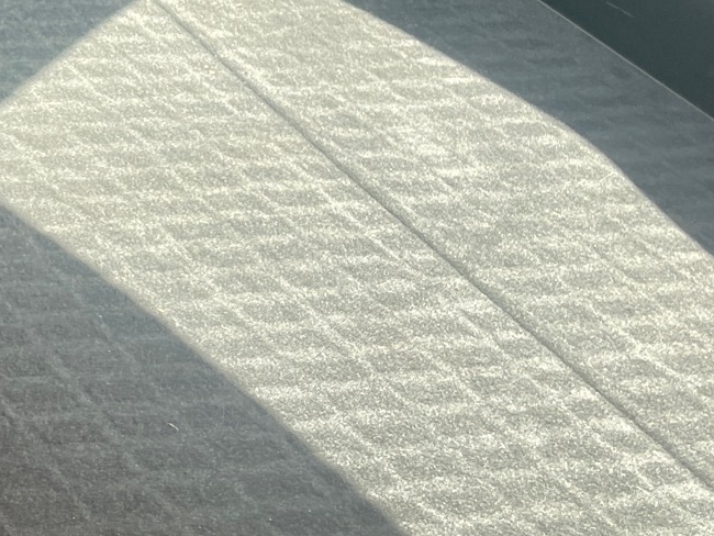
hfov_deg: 25.9
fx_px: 1486
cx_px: 26
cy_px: -138
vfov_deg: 19.1
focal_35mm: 72
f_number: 1.6
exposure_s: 1/121
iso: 50
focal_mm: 4.2
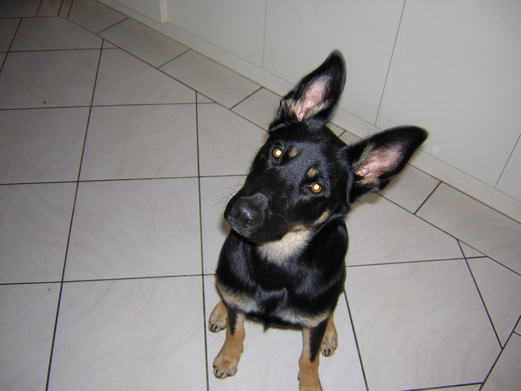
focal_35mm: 36
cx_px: 260
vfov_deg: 39.7
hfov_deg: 51.4
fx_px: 542
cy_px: 196
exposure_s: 1/60.1
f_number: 2.6
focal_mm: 4.7
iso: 100
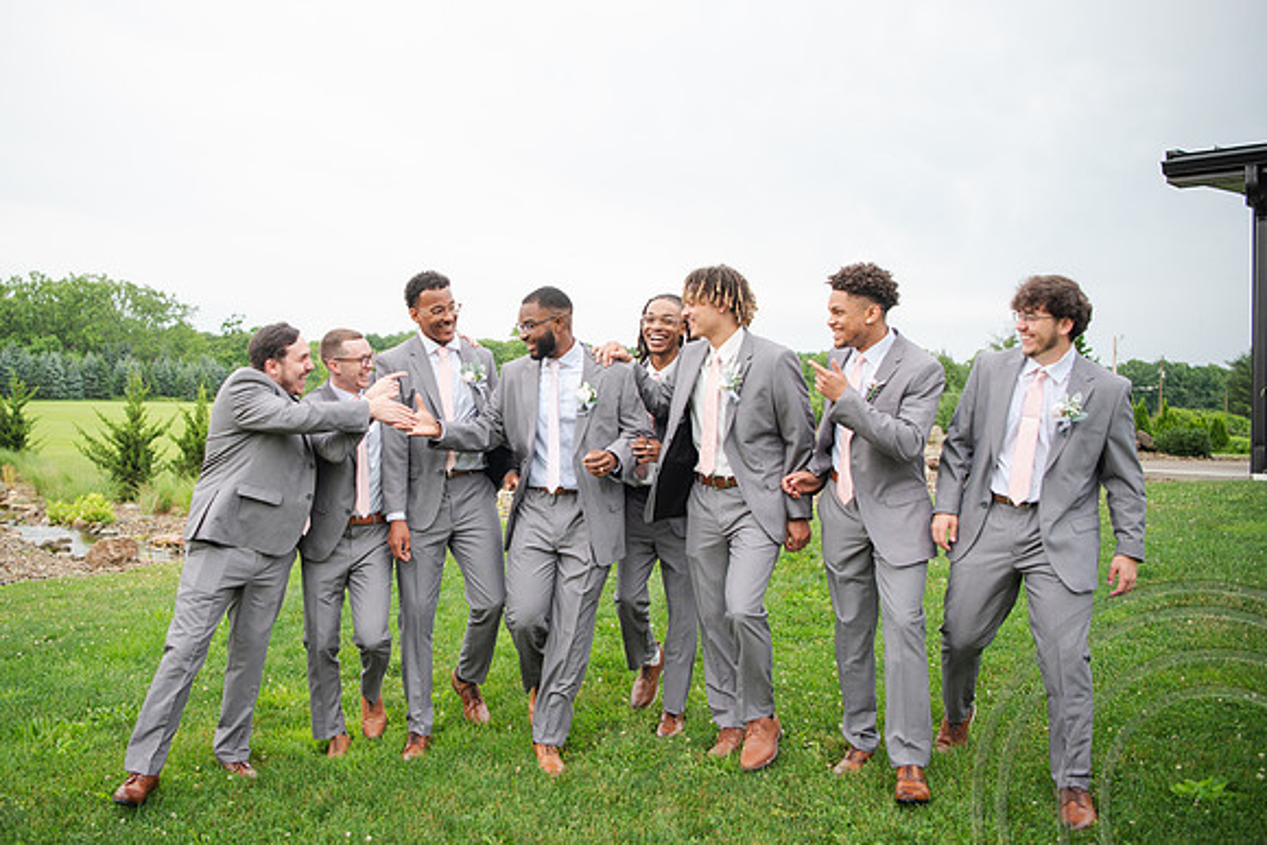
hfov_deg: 56.9
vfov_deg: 39.8
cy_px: 363
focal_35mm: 33
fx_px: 1165
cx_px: 544
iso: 200
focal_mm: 29
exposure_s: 1/200
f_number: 2.8
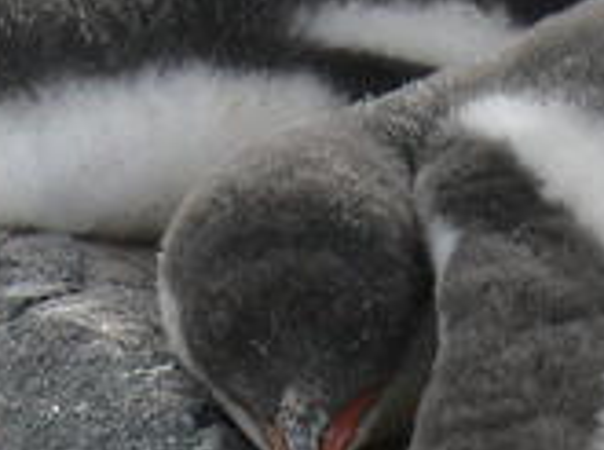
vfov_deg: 2.1
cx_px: 593
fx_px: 12362
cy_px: 355
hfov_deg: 2.8
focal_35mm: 710
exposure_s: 1/320
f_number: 5.6
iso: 80
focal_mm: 24.4
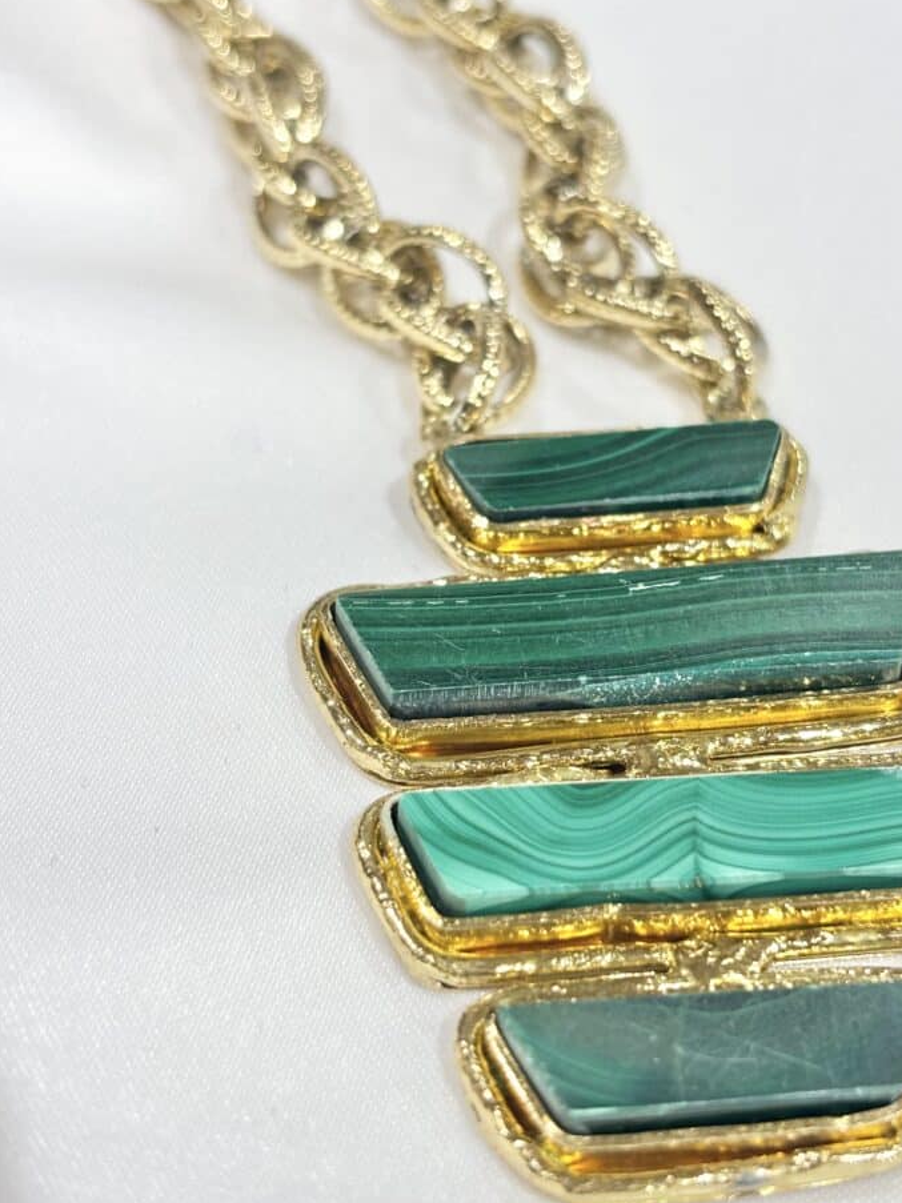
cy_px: 610
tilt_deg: -35.0
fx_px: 2050
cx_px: 508
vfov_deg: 32.7
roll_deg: +5.2
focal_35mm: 59
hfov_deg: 24.8
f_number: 1.6
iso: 32
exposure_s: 1/184
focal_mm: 5.96
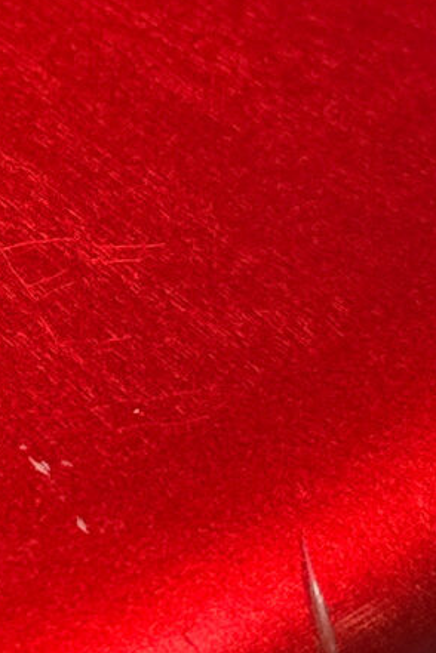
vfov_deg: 14.7
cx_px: -199
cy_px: 147
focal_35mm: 139
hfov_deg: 9.6
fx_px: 2525
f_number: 1.7
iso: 1000
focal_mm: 6.3
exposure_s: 1/60
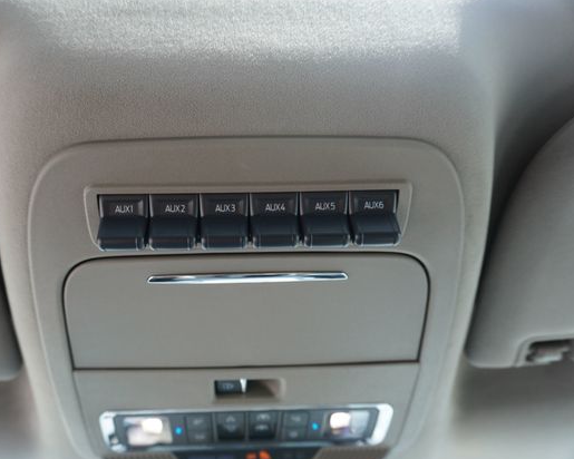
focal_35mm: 28
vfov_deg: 51.5
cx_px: 242
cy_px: 232
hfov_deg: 61.9
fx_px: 476
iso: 160
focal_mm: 16
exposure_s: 1/60
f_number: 4
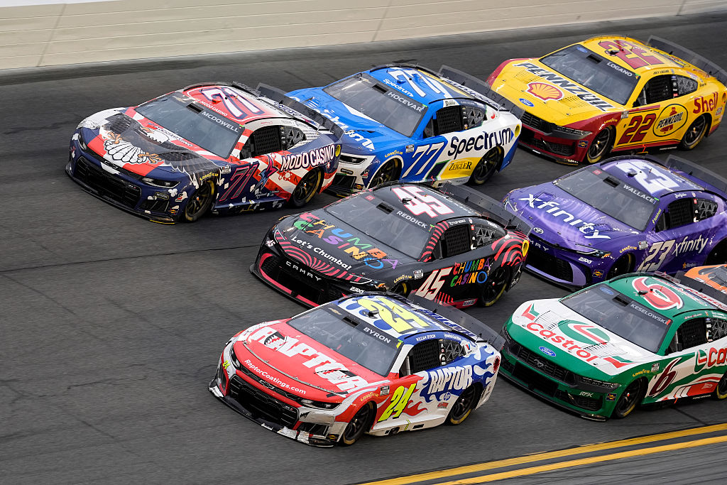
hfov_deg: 5.2
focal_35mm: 400
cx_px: 364
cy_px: 242
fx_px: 8078
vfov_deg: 3.4
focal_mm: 400
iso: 2000
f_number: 4
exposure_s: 1/1000
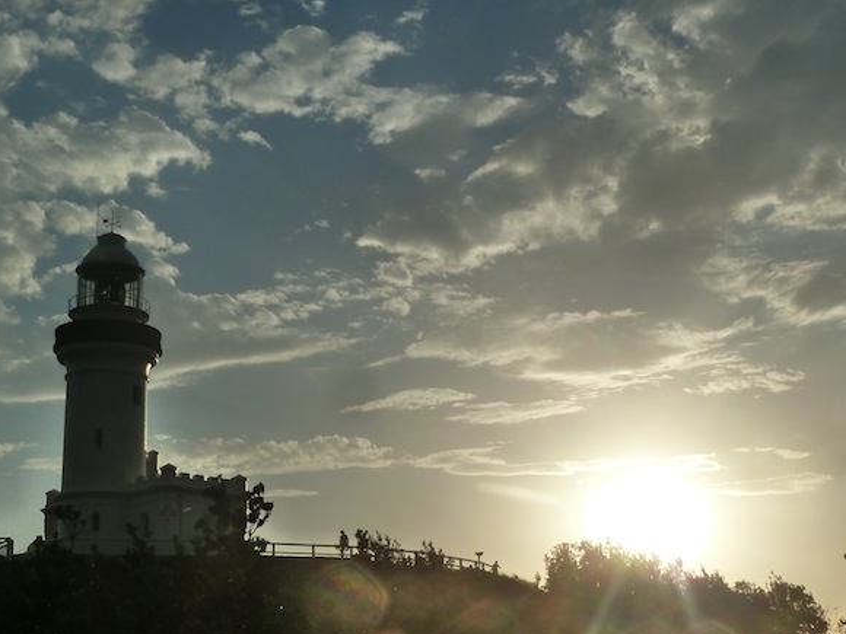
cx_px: 368
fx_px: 1246
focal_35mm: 51
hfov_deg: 37.4
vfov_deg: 28.5
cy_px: 391
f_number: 6.3
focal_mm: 6.1
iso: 200
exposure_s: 1/1300
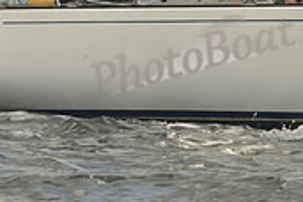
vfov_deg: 4.1
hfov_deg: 6.1
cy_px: -65
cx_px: 434
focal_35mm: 332
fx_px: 2794
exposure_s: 1/640
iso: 200
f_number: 6.3
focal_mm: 98
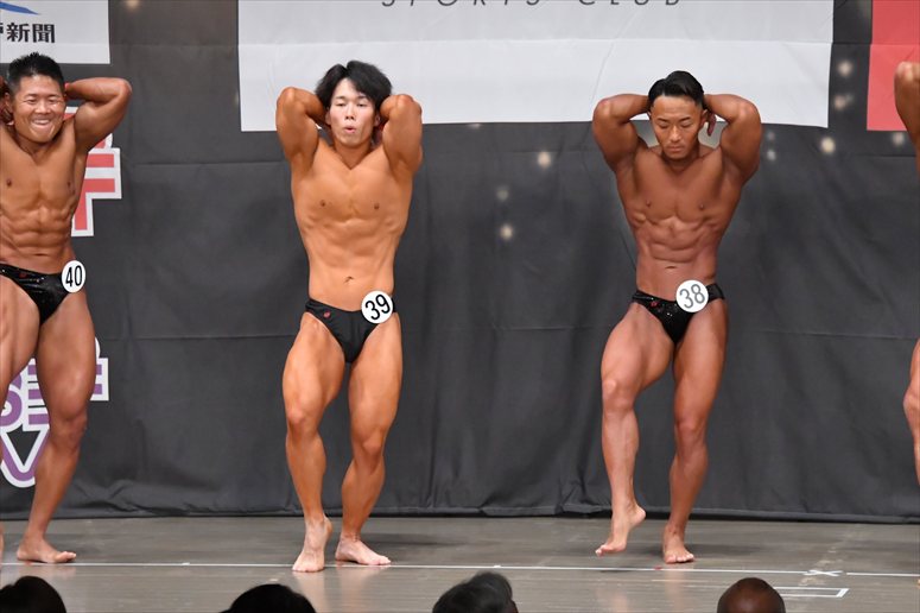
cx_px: 460
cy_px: 306
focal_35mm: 225
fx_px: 5747
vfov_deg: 6.1
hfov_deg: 9.2
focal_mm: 150
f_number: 5.6
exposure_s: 1/400
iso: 6400
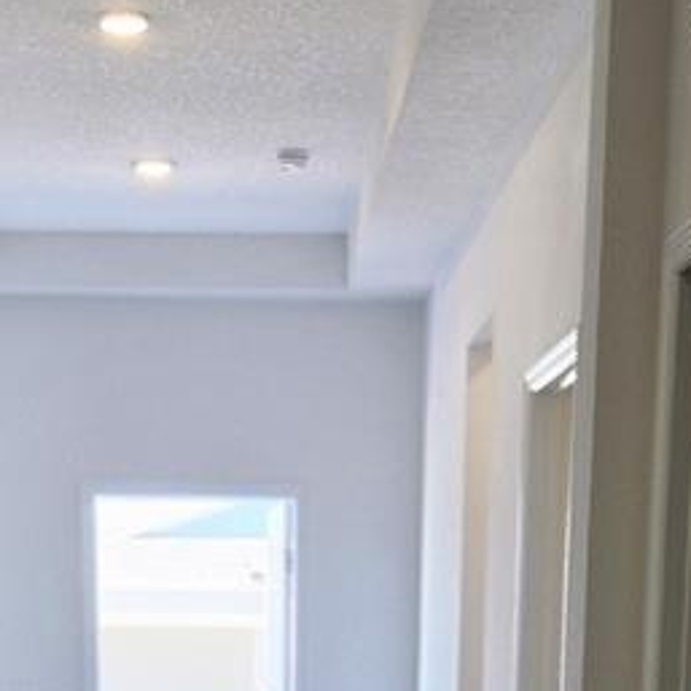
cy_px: 1129
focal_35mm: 95
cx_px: 261
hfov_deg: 18.3
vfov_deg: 16.2
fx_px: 2146
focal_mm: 5.4
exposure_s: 1/120
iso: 50
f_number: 1.8
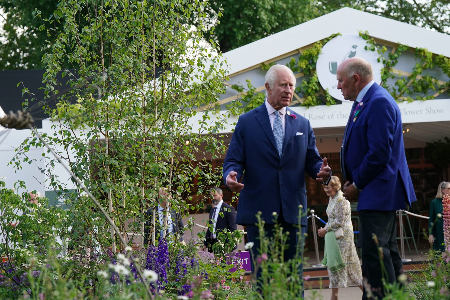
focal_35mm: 78
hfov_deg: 26.0
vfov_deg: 17.5
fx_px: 975
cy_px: 150
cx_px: 225
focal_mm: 78
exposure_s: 1/640
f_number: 4
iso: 400
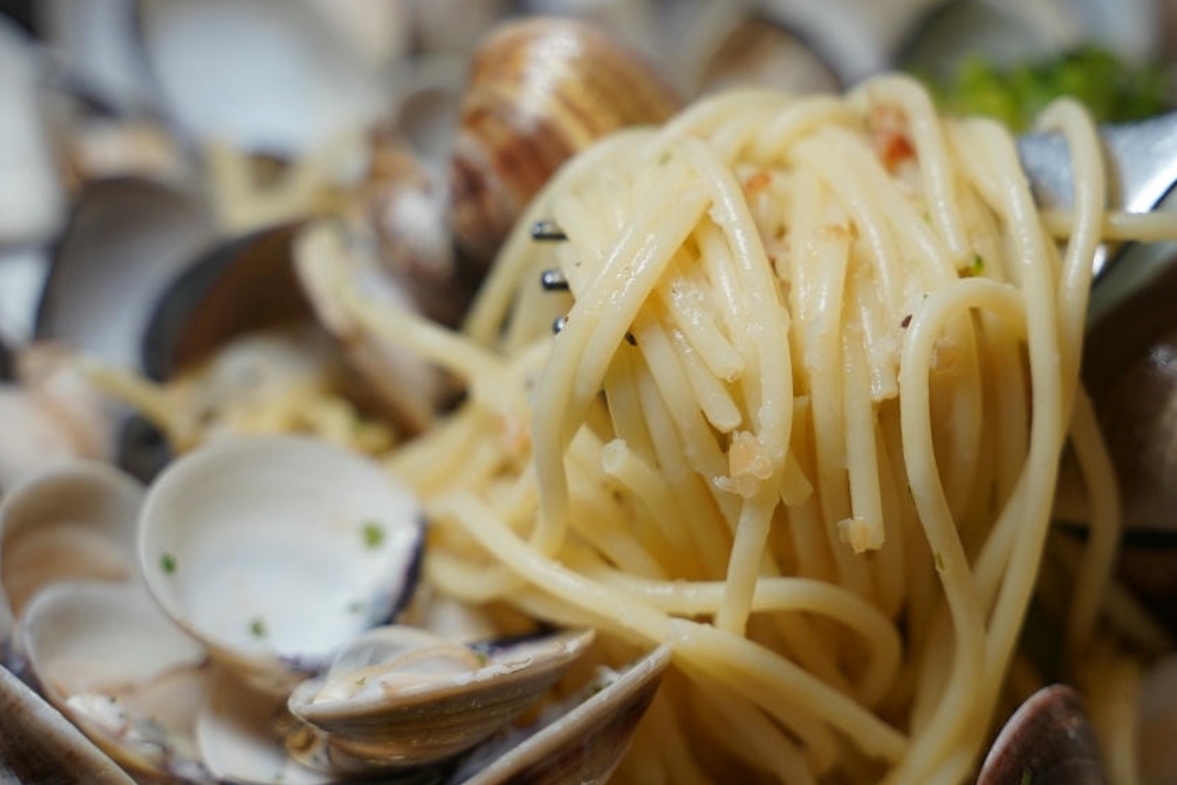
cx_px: 760
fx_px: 3465
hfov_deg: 19.2
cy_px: 320
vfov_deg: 12.9
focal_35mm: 106
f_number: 4
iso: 160
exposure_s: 1/80
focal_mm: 75
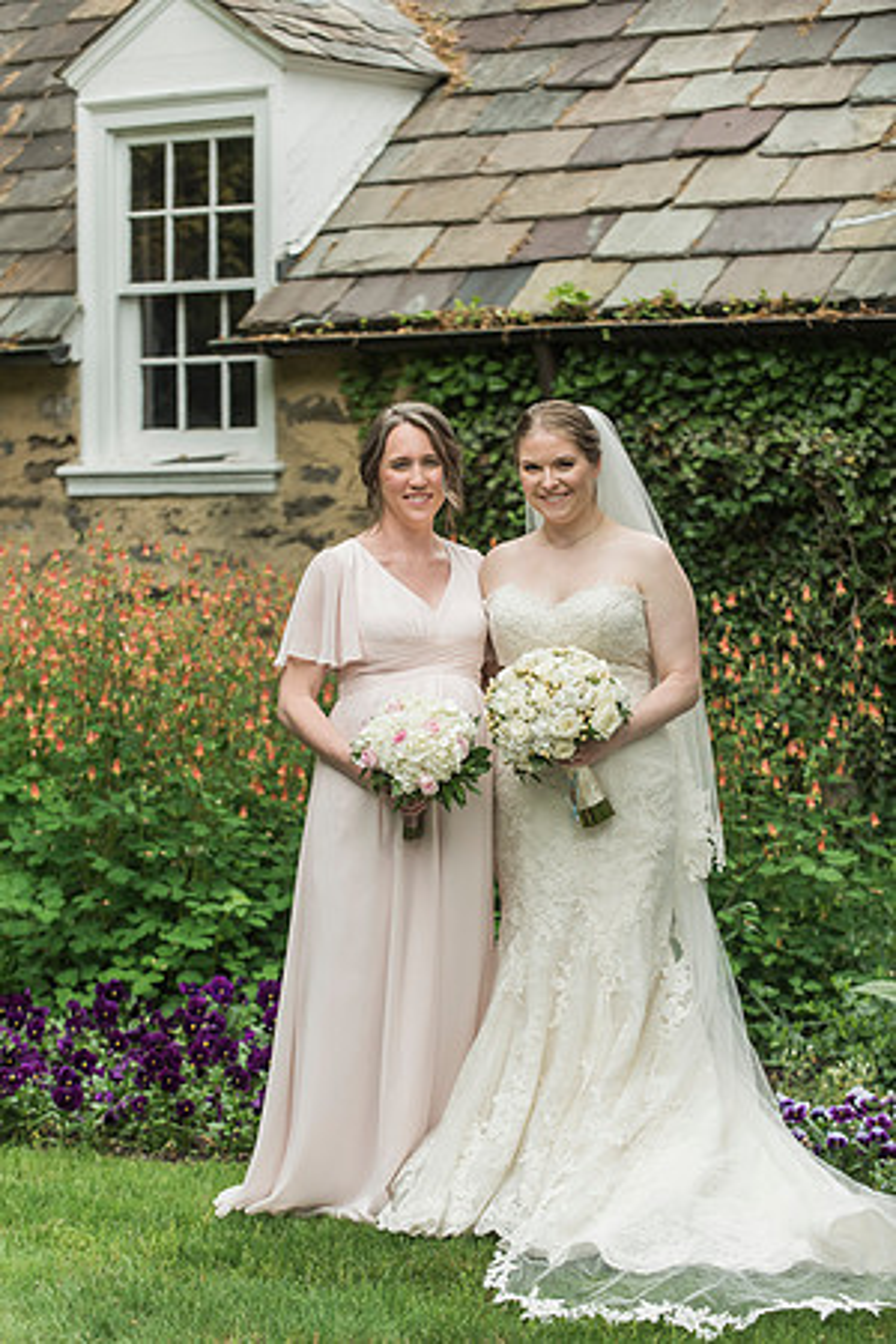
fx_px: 4106
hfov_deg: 12.5
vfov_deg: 18.6
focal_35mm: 110
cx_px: 448
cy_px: 672
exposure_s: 1/500
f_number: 4
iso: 500
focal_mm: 110
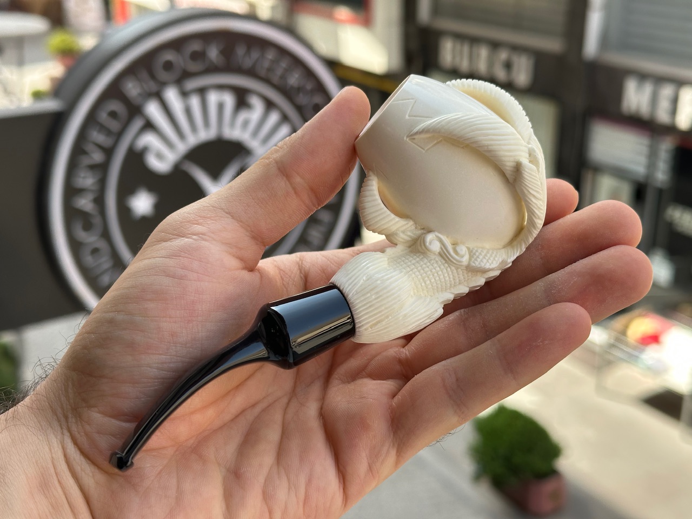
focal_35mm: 48
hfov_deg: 39.7
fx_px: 960
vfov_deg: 30.3
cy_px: 260
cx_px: 346
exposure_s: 1/646
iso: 64
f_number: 1.78
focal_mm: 6.86
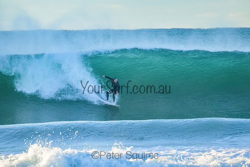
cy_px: 84
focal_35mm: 530
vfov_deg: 2.6
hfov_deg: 3.9
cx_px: 125
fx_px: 3681
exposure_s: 1/1600
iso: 5000
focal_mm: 530
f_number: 11
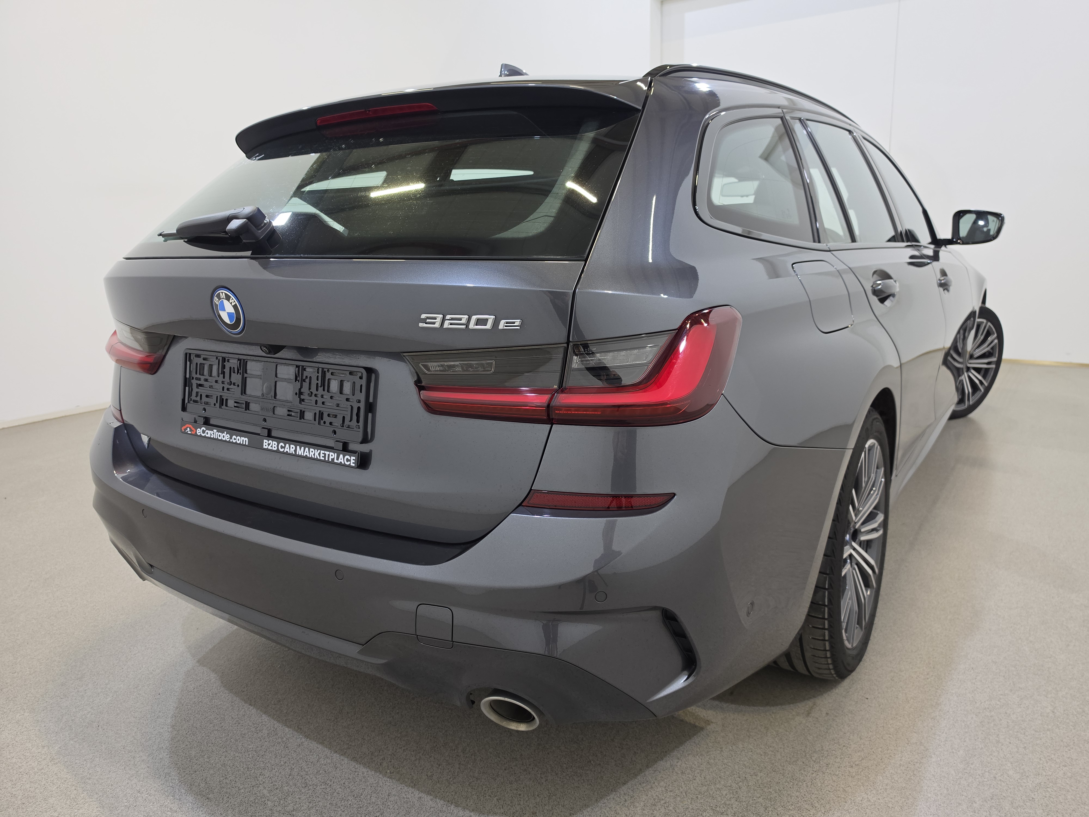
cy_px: 408
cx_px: 544
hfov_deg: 73.9
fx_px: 724
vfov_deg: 58.9
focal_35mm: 23
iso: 125
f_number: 1.4
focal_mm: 6.5
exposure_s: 1/100
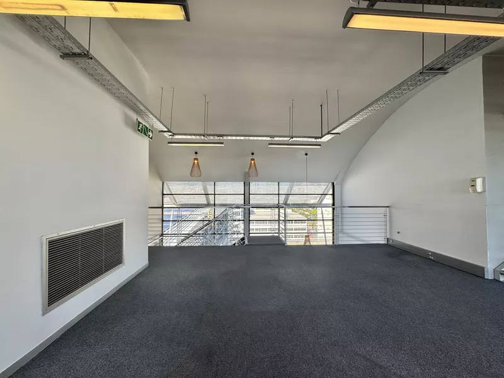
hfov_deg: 102.1
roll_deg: -0.2
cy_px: 189
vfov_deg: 85.7
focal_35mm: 14
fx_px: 204
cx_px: 252
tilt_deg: +0.1
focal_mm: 2.22
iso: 40
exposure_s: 1/409
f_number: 2.2
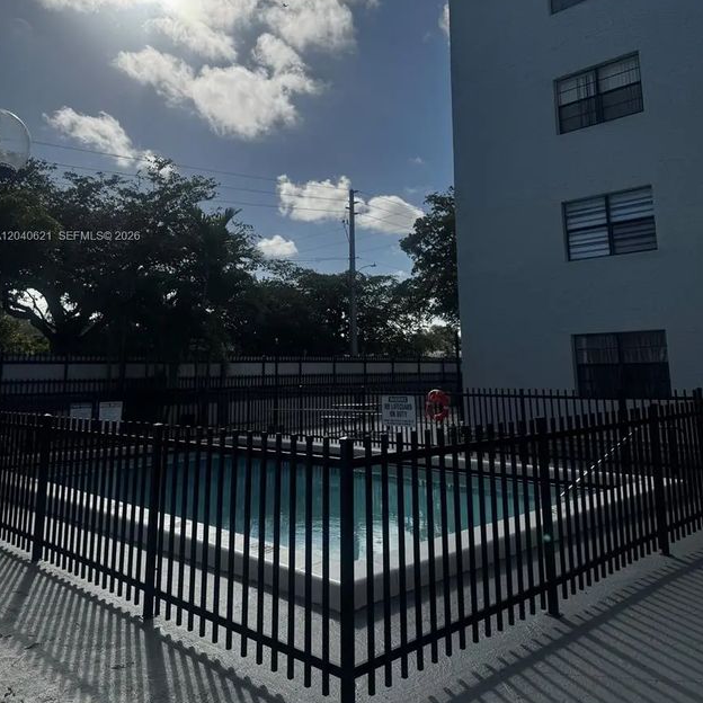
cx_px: 353
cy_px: 237
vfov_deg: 54.6
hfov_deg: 55.6
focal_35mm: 29
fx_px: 666
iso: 64
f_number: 1.78
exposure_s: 1/12346
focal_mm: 6.76
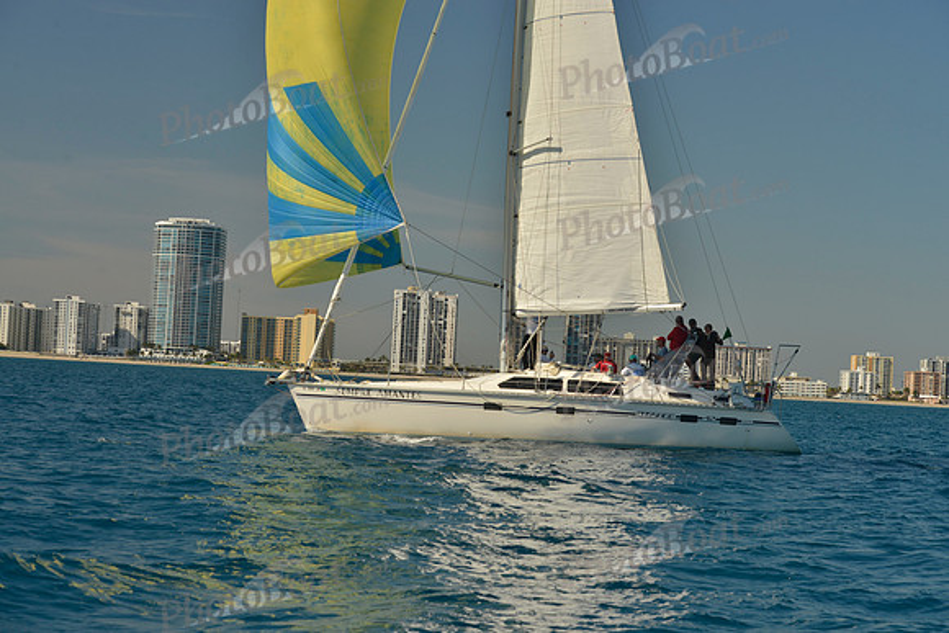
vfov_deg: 19.5
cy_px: 316
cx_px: 474
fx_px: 1846
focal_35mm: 70
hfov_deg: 28.8
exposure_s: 1/500
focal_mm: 70
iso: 200
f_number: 9
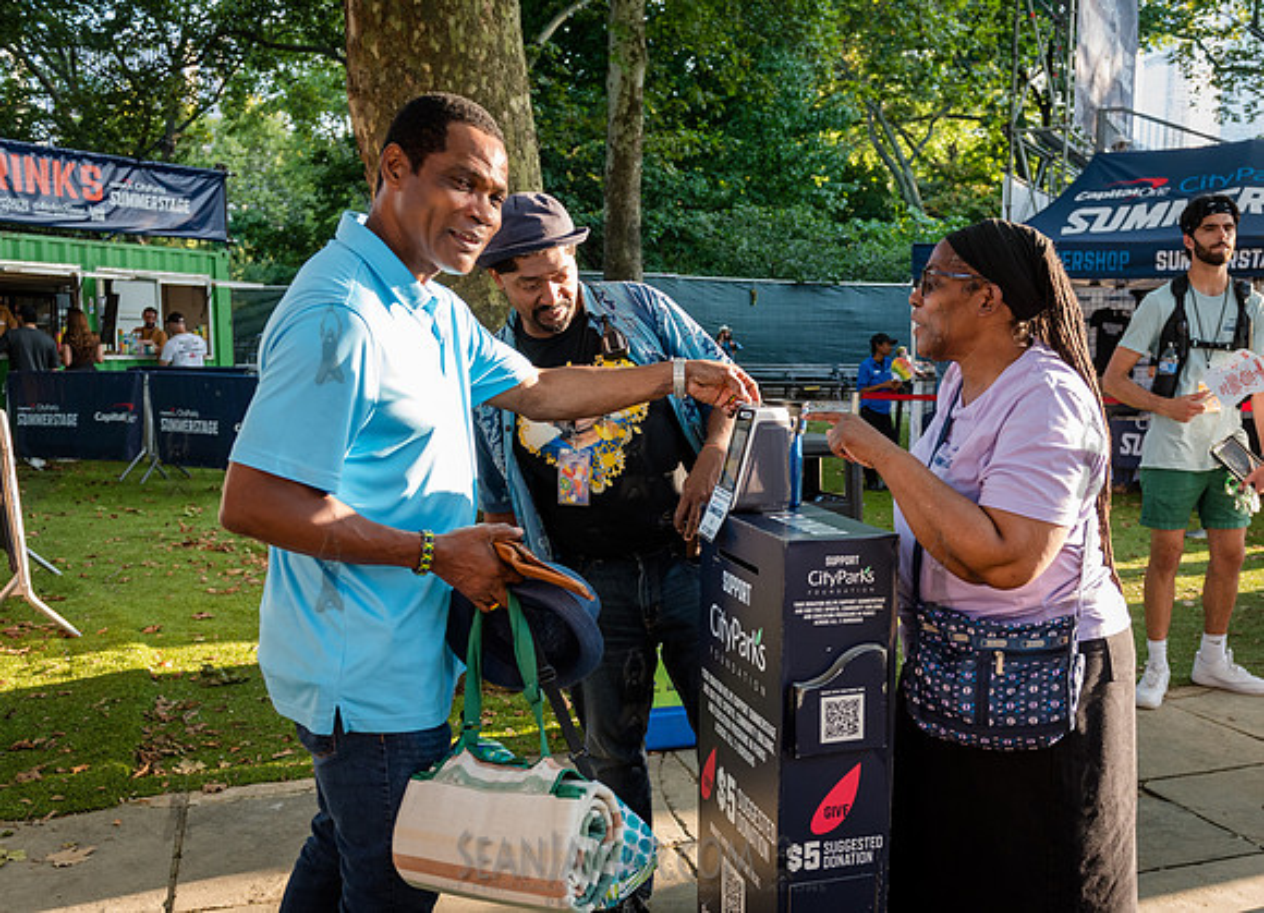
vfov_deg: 37.5
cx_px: 741
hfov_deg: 50.4
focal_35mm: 37
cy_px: 561
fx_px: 1336
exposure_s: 1/200
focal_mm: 28
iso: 500
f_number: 3.5
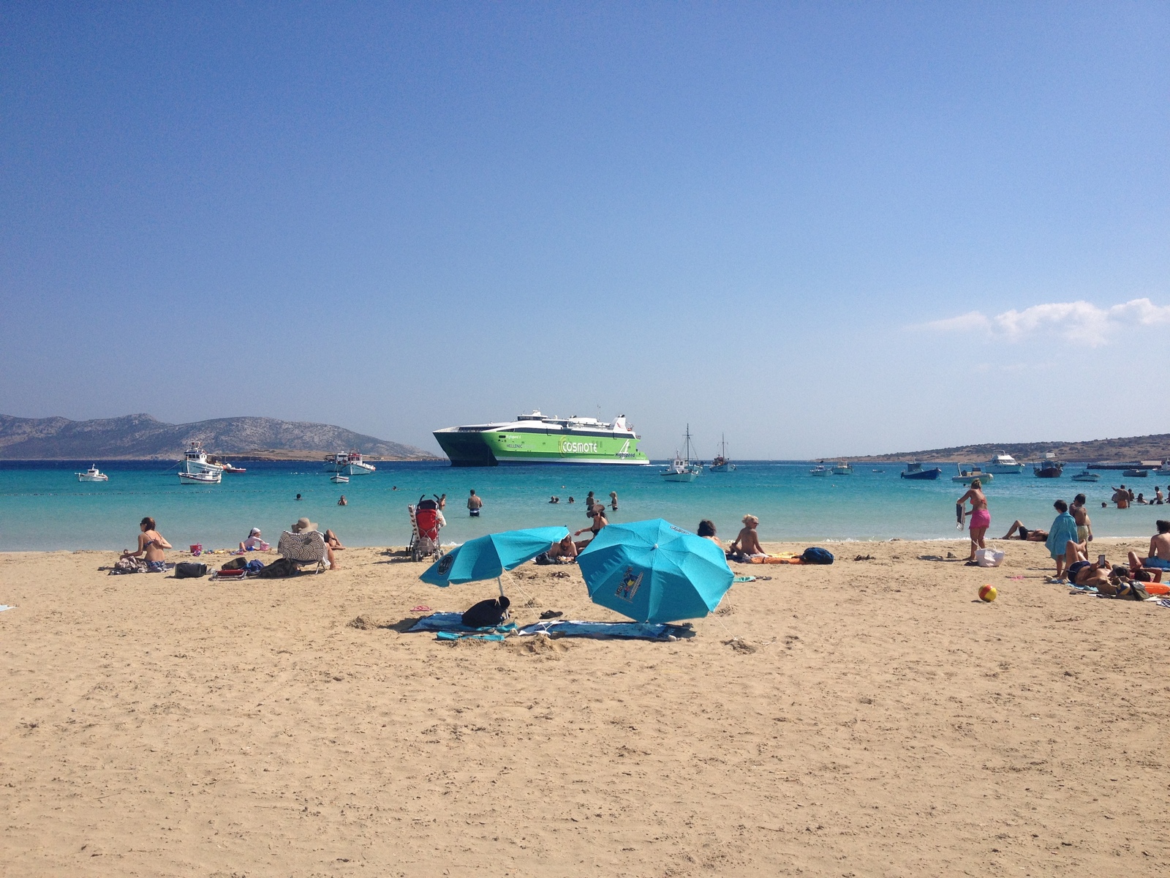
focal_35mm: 35
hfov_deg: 52.6
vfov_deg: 40.7
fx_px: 1183
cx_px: 585
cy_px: 439
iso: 50
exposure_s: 1/3247
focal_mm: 4.28
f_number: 2.4
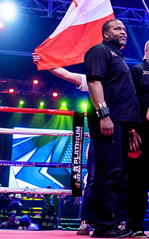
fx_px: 546
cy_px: 93
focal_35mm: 84
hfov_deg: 14.8
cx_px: 197
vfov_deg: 24.6
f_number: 2.8
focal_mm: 42
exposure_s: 1/250
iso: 2000
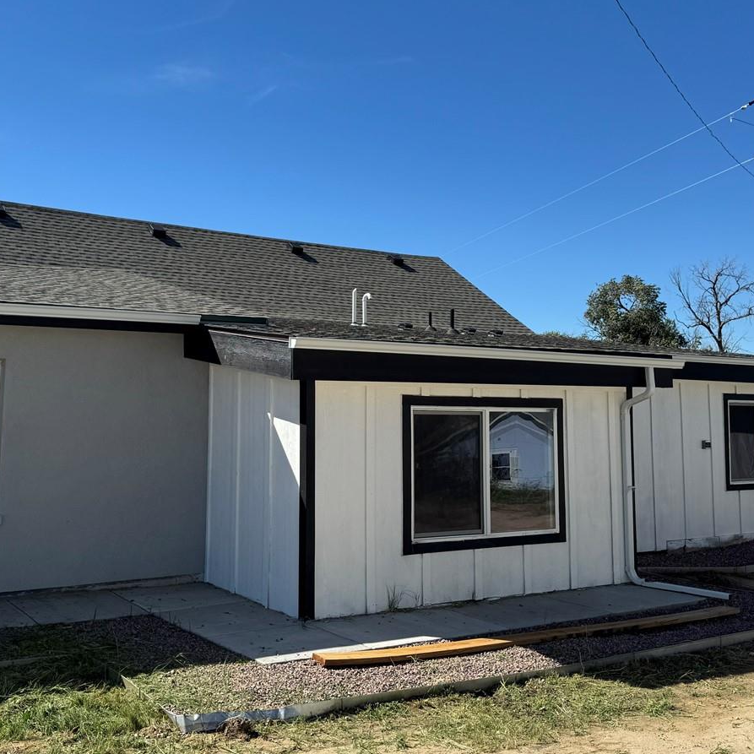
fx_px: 936
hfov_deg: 43.7
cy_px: 315
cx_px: 317
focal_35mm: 38
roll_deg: -0.6
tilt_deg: +5.4
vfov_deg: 43.7
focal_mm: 6.76
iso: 80
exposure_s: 1/4608
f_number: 1.78
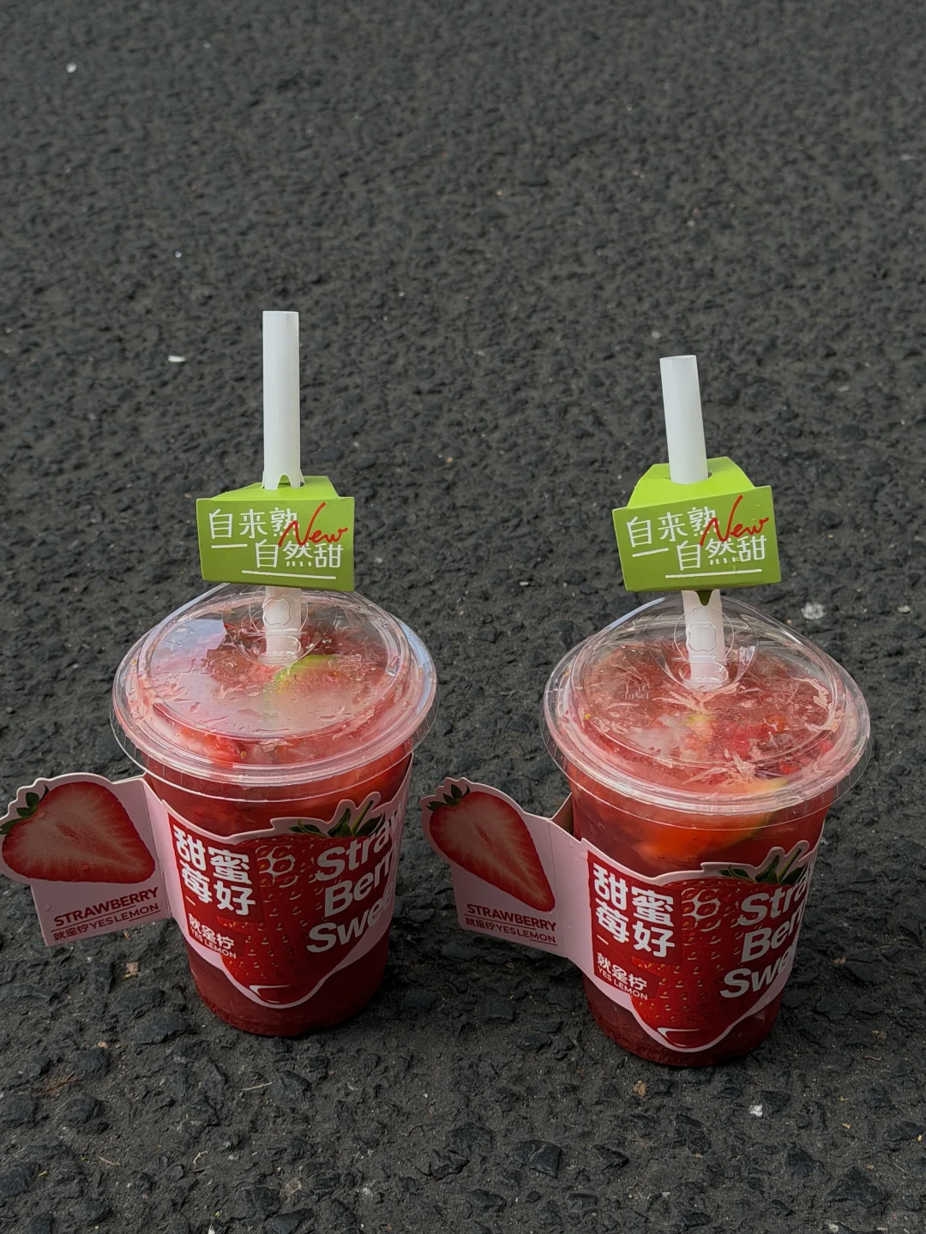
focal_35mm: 48
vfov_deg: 39.7
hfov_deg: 30.3
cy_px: 617
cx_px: 463
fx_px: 1712
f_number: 1.78
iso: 64
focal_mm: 6.76
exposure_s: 1/1133
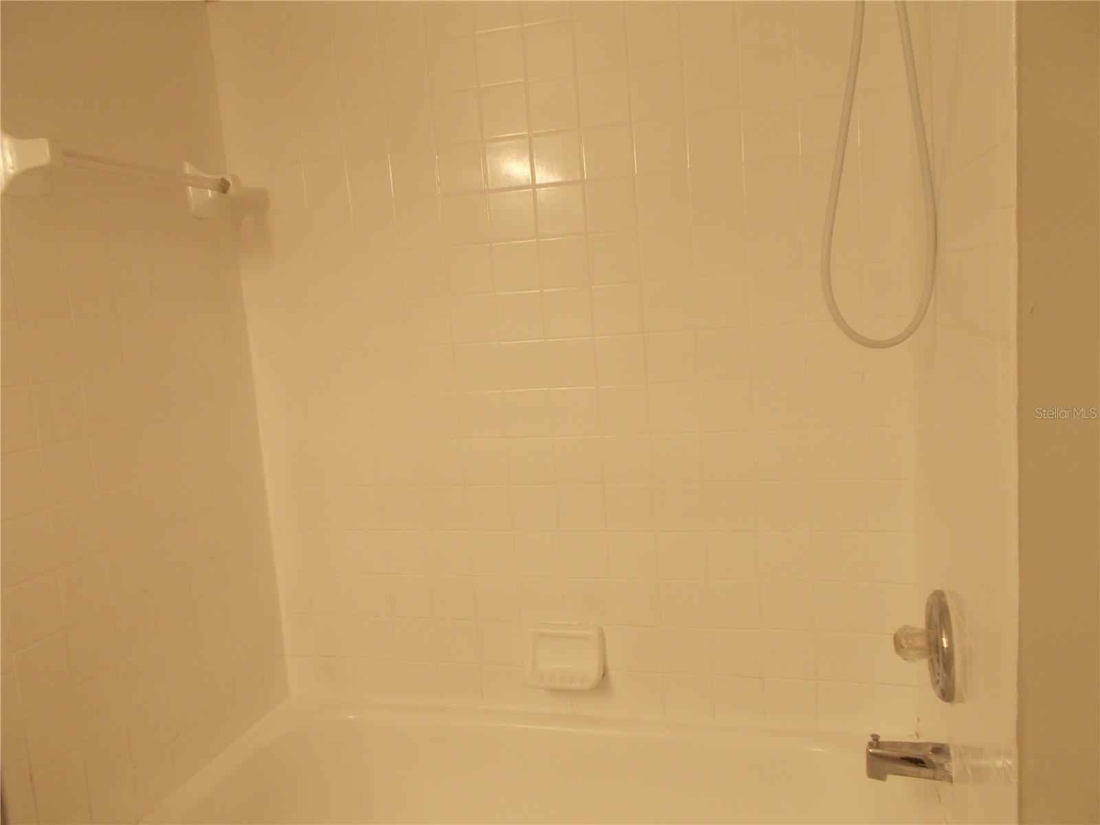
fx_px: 826
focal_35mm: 26
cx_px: 550
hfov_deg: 67.3
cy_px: 412
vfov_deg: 53.1
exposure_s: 1/50
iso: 80
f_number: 3.2
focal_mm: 4.6
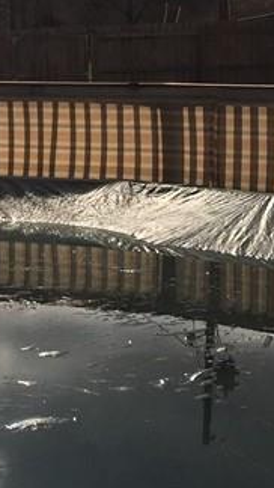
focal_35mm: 100
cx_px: -241
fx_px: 1293
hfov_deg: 11.2
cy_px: 107
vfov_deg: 21.1
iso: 32
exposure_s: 1/7937
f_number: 2.2
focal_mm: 4.15
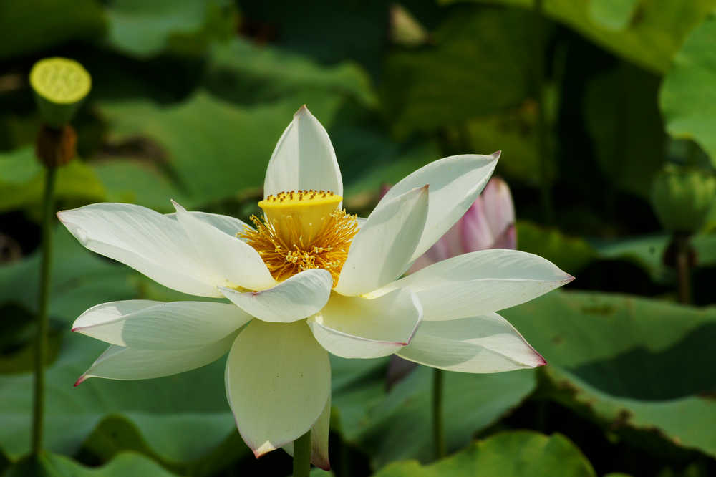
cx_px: 358
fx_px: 5964
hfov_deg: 6.9
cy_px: 238
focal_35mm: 300
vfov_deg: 4.6
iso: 200
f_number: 14
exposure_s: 1/500
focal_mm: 200
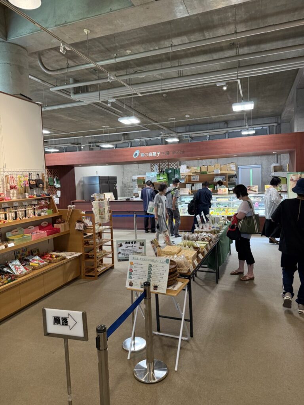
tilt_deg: -4.2
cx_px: 152
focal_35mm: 24
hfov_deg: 56.8
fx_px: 281
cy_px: 202
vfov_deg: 71.6
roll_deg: +2.1
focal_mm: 6.76
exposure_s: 1/60
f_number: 1.78
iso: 320
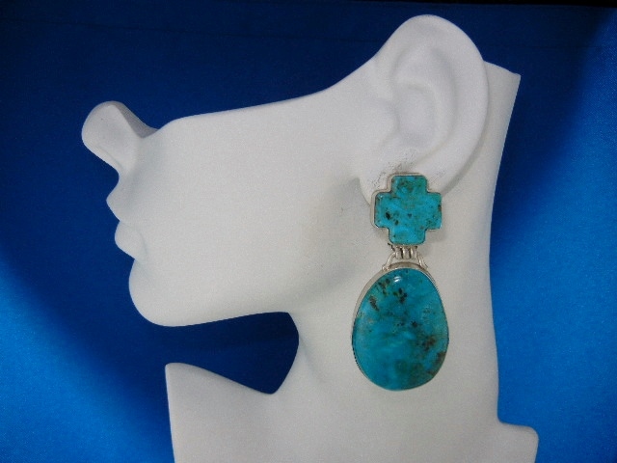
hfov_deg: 60.0
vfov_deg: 46.8
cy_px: 232
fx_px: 535
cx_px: 308
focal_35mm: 30
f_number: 7
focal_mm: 5.4
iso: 222
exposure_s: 1/30
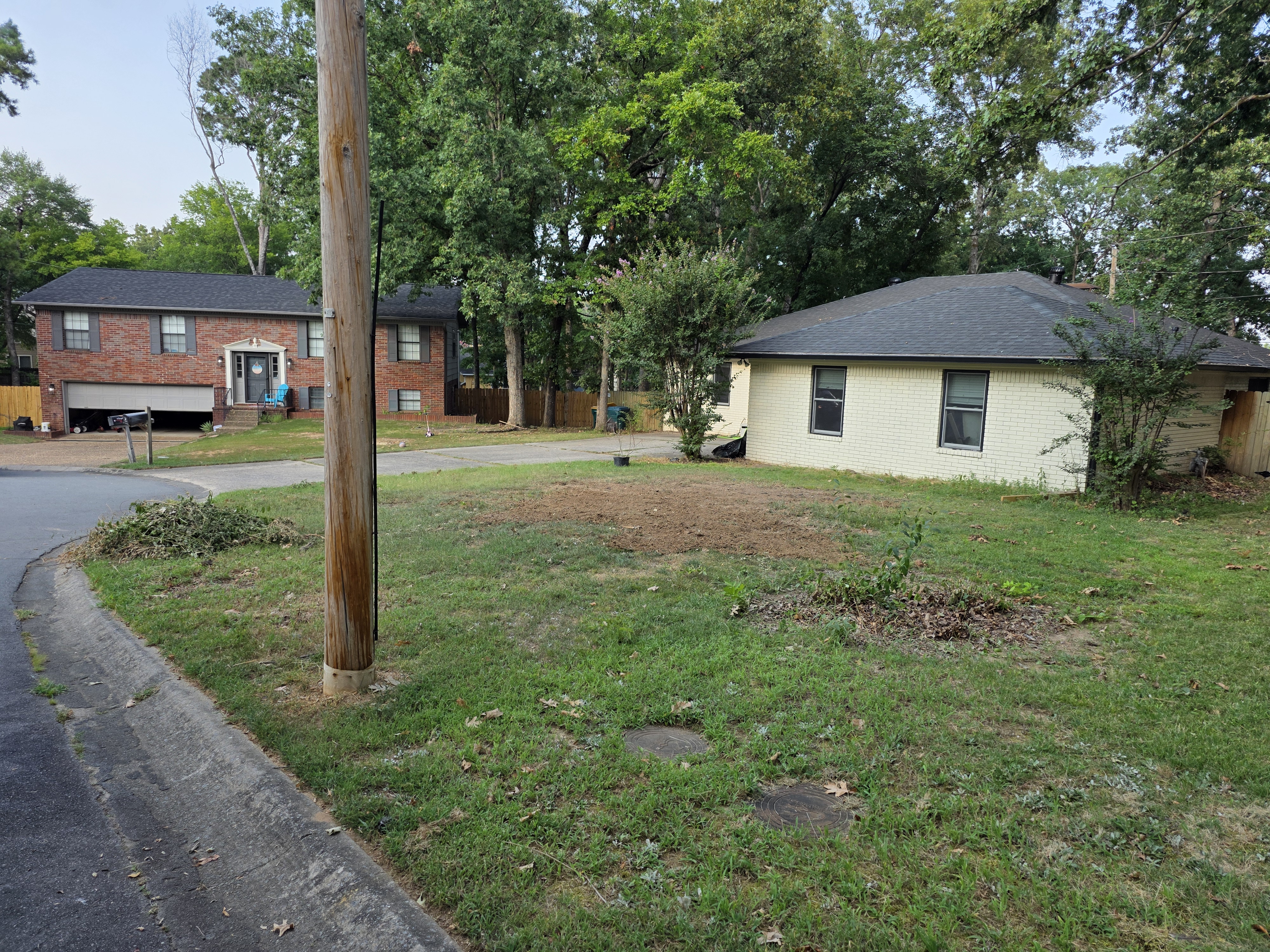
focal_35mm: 23
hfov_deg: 73.9
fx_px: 844
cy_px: 476
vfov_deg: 58.9
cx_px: 635
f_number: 1.7
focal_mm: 6.25
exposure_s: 1/1283
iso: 80
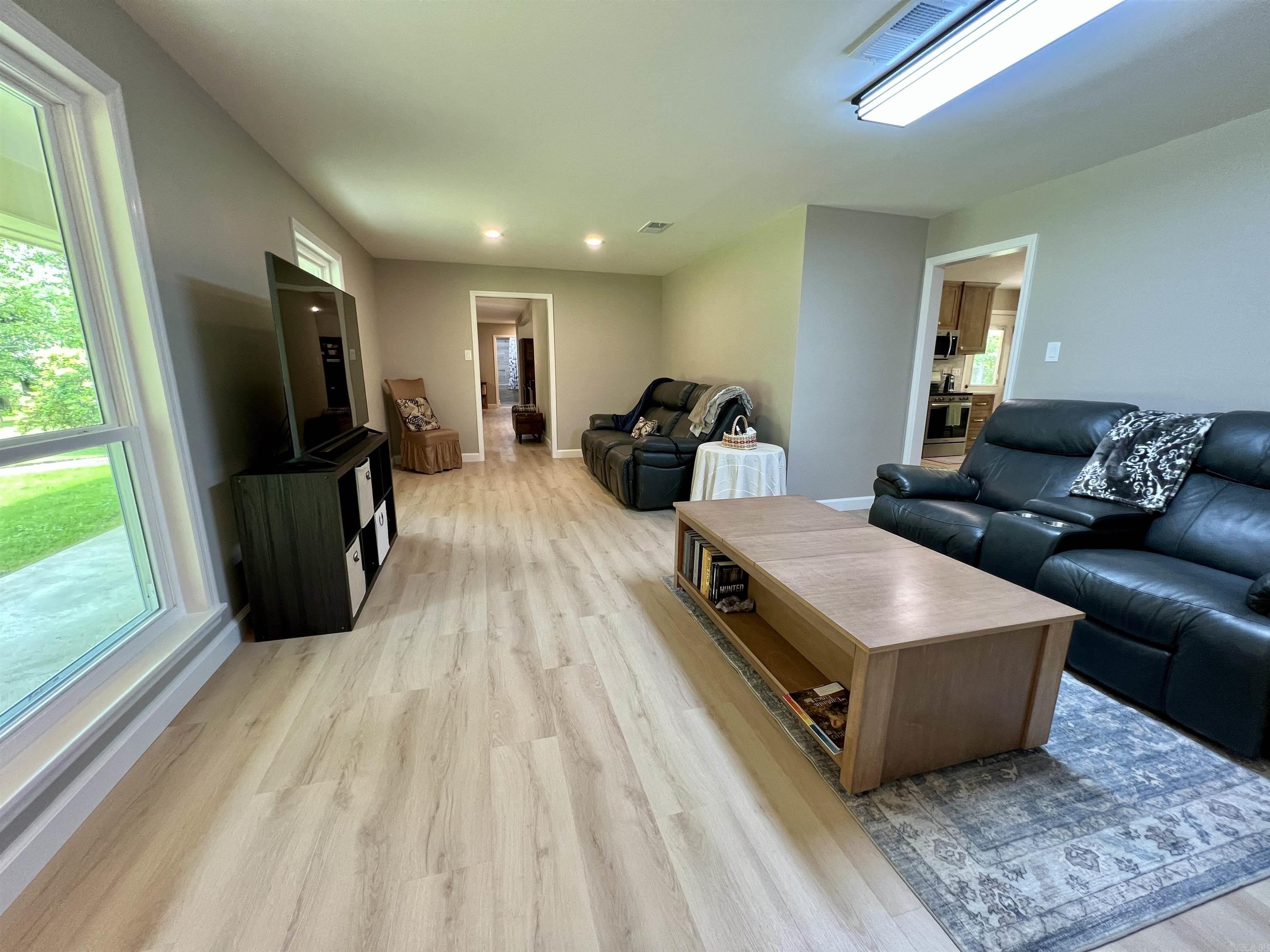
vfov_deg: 89.9
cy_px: 476
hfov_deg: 106.2
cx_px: 635
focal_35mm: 13
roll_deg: -0.7
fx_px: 477
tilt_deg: -11.6
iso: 200
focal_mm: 1.57
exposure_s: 1/60
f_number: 1.8
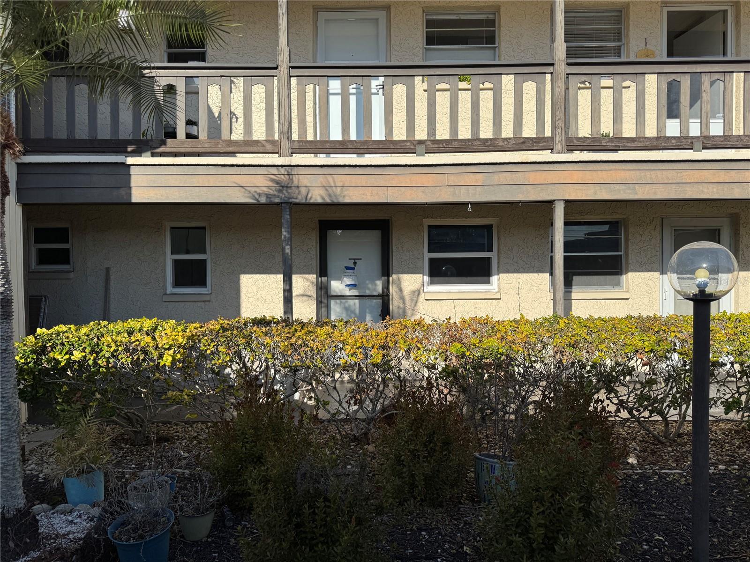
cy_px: 281
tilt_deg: -2.0
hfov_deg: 71.6
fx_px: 520
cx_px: 375
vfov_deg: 56.8
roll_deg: +0.5
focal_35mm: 24
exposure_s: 1/4608
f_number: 1.78
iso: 80
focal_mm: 6.76
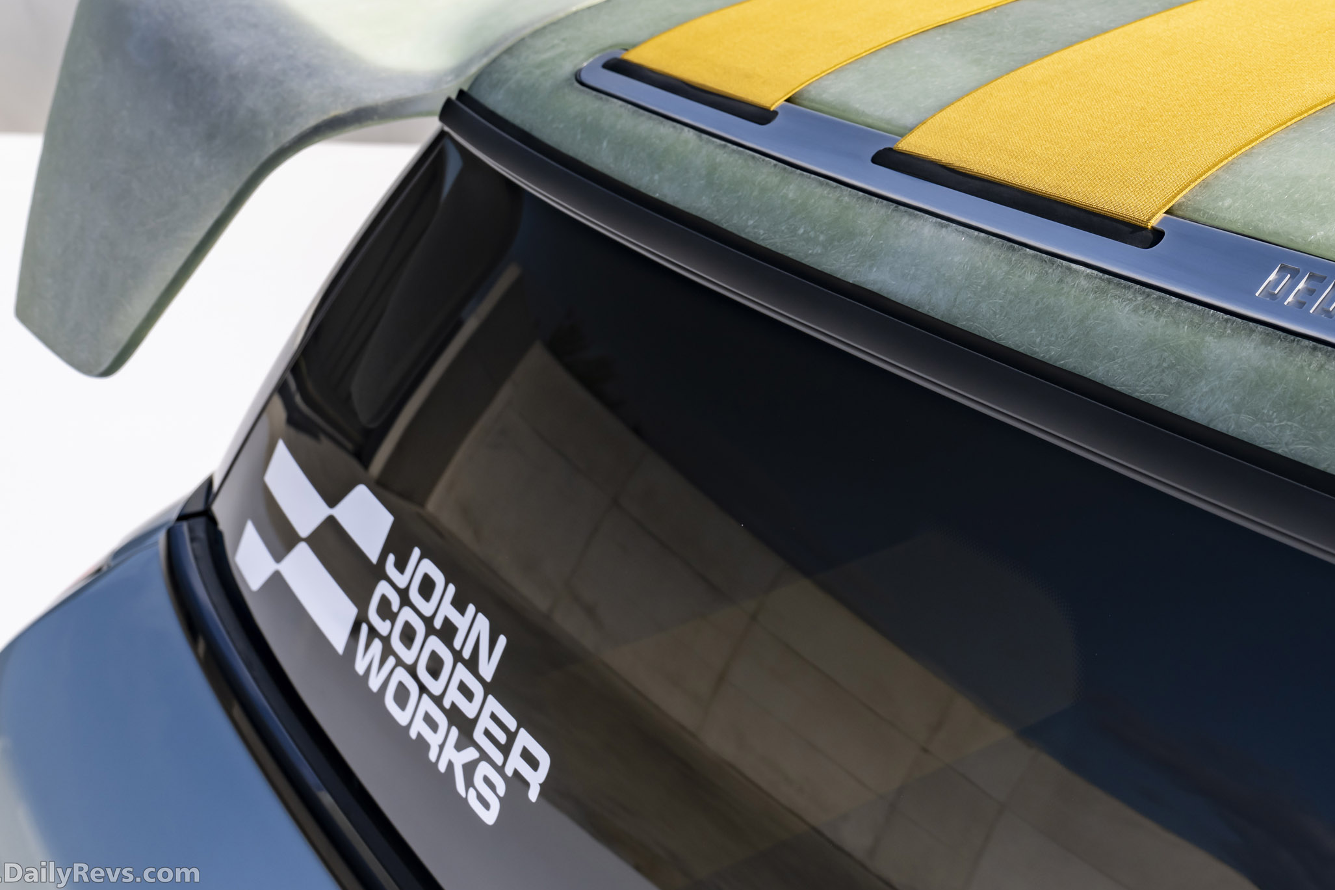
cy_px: 140
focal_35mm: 58
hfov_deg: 33.6
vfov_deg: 22.9
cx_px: 1050
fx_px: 2151
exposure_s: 1/160
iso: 100
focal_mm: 34
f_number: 8
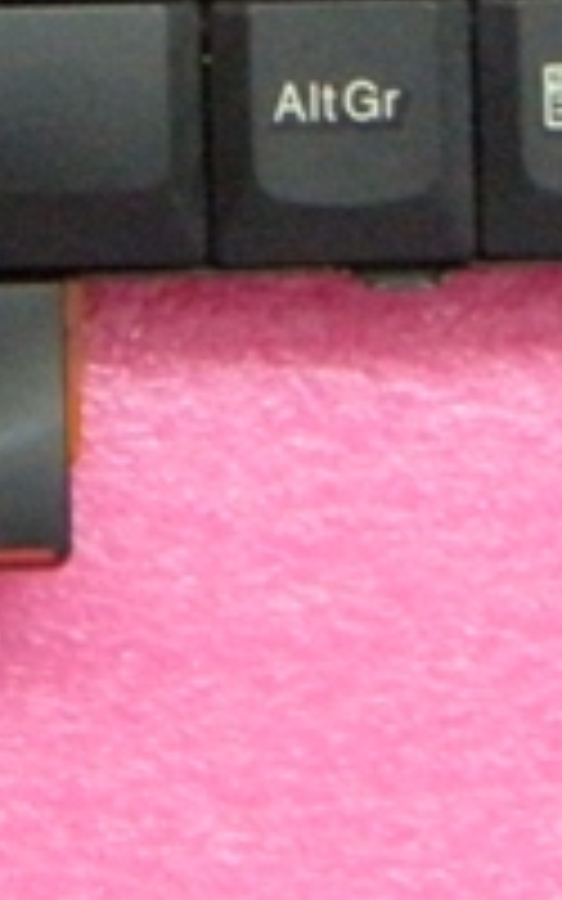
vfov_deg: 10.7
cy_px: -400
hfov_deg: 6.8
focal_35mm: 190
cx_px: -283
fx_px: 4656
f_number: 3.8
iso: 400
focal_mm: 5.9
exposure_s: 1/28.4
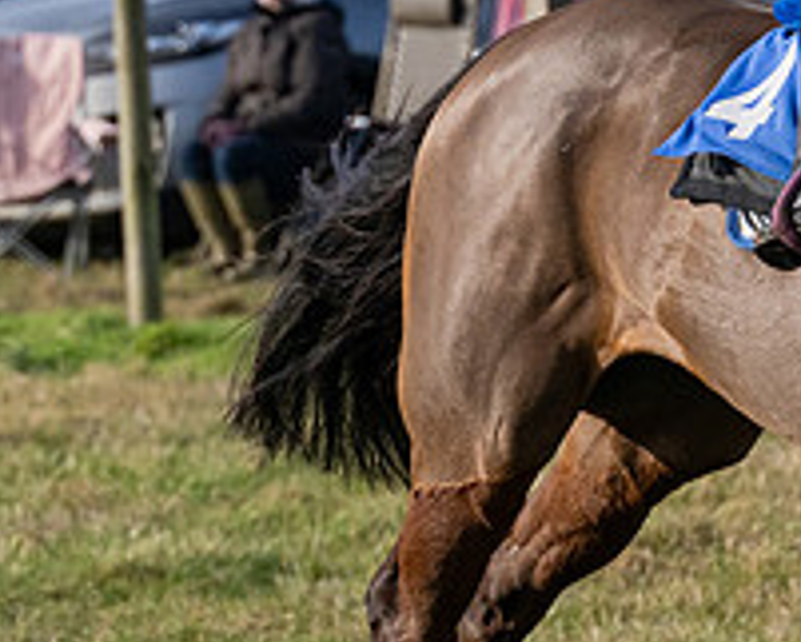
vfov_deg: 2.3
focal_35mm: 685
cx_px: 1362
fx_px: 16247
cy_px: 82
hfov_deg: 2.8
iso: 400
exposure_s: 1/3200
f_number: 5
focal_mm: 130
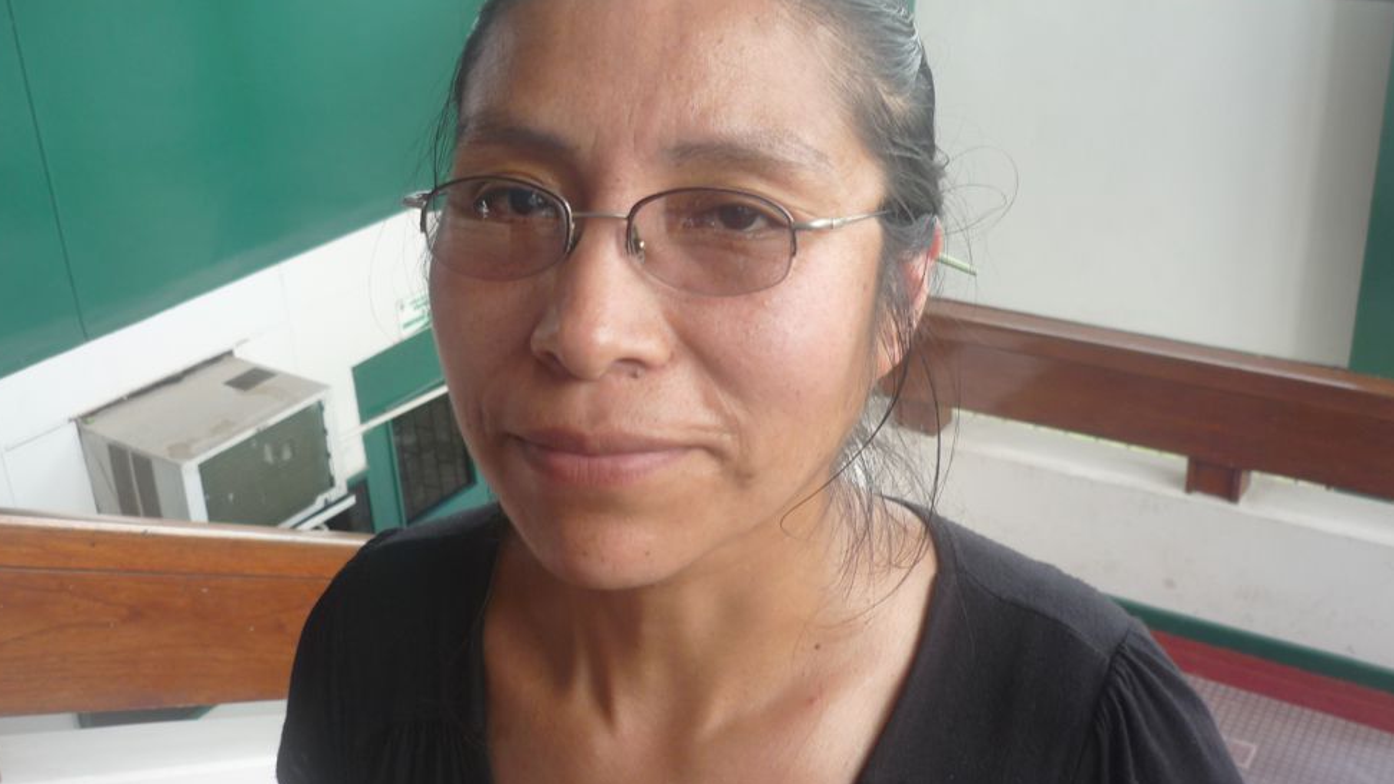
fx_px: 1368
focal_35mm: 37
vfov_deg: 32.0
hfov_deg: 54.0
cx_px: 697
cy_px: 343
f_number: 2.8
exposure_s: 1/80
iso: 100
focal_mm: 5.5
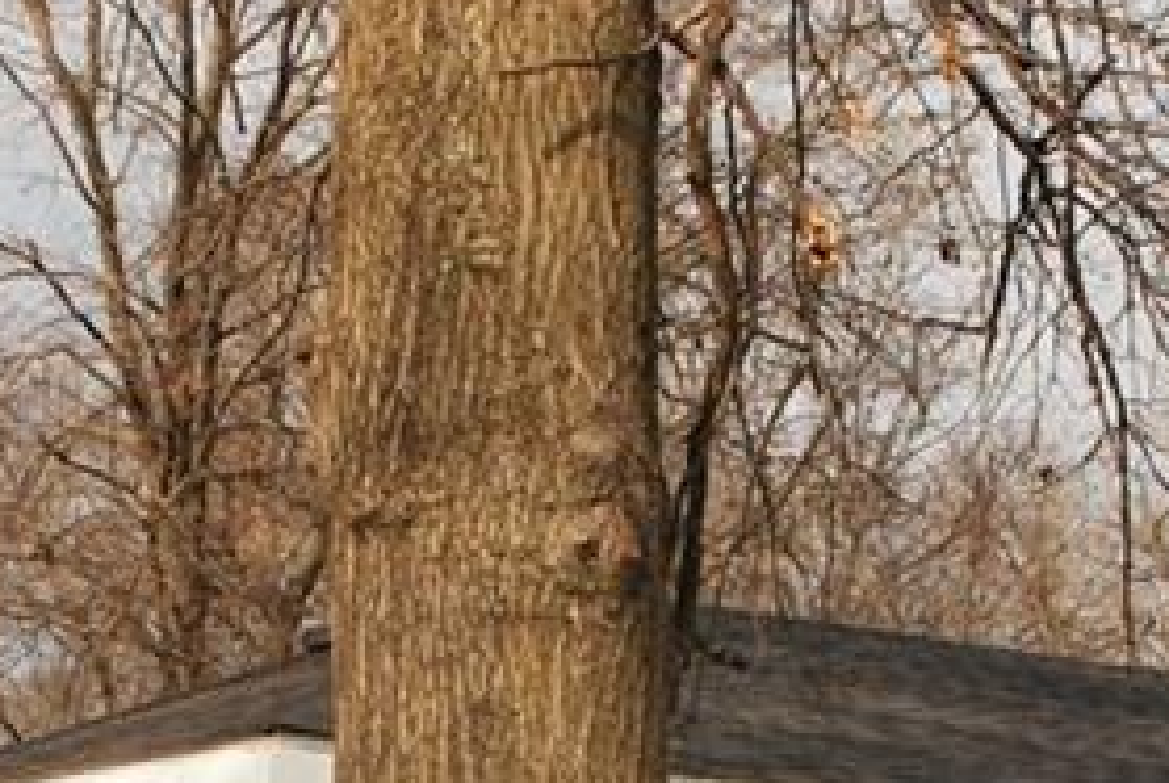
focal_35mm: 99
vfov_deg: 13.2
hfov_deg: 20.6
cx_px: 687
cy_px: 1151
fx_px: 3220
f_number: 8
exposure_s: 1/400
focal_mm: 18
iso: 400
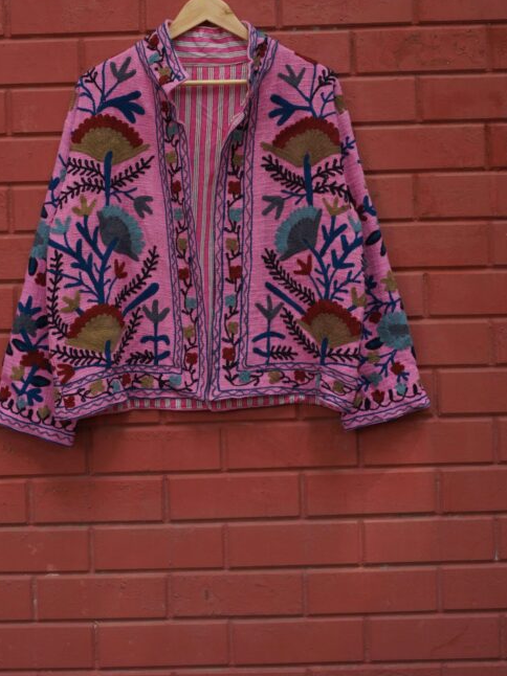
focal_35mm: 67
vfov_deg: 28.8
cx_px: 208
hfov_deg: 21.9
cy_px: 226
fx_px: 1309
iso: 500
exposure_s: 1/160
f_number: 7.1
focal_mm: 50
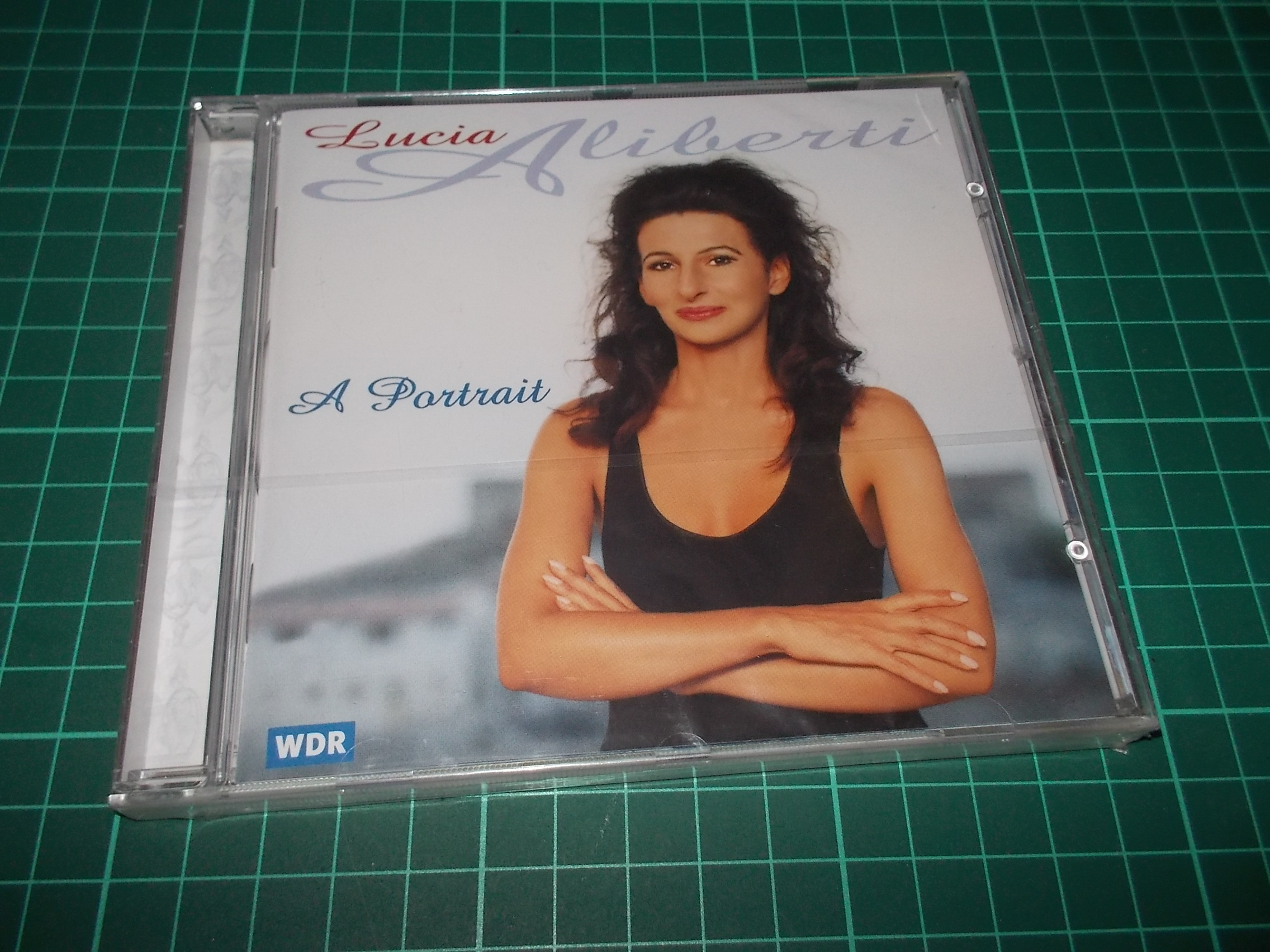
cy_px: 476
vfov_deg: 48.2
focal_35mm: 29
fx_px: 1064
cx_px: 635
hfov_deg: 61.7
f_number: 3.3
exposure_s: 1/30
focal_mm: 4.1
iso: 200
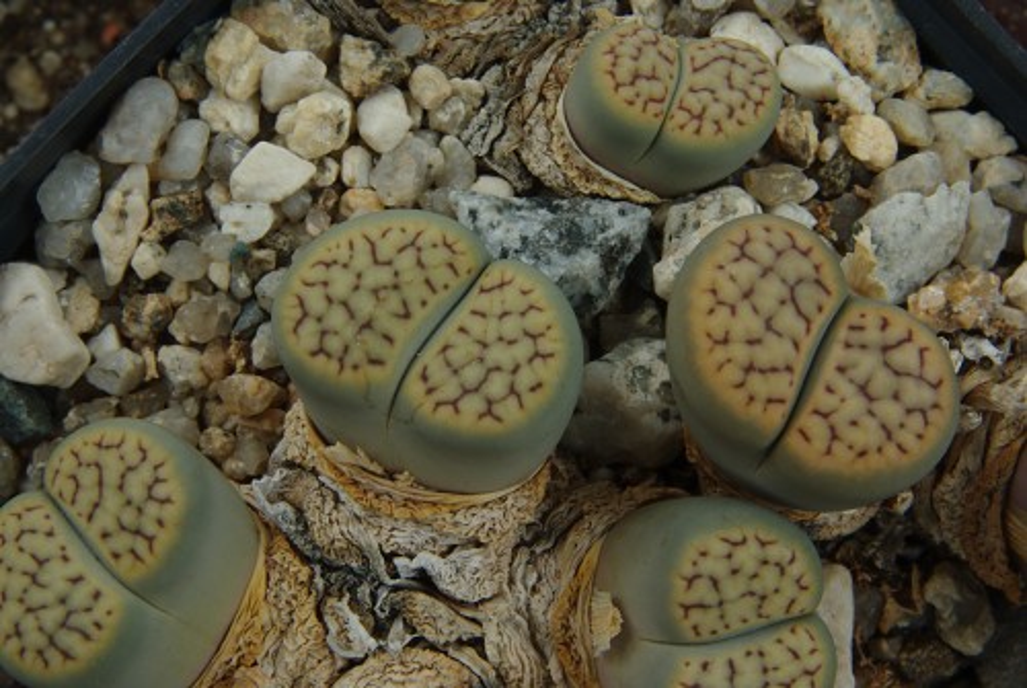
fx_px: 3000
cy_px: 344
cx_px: 514
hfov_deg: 19.4
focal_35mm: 105
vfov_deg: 13.1
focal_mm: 70
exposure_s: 1.5
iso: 100
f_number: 38
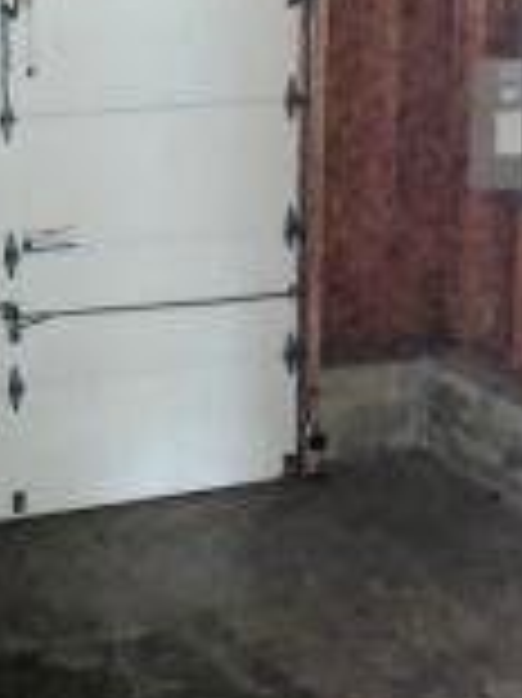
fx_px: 1510
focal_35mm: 75
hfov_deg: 19.3
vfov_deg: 25.7
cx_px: 68
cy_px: 189
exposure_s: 1/10
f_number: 2
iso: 3721
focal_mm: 4.67
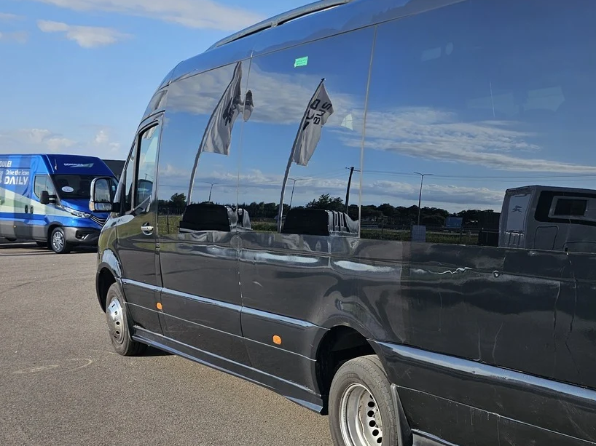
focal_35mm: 45
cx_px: 554
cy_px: 245
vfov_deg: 32.1
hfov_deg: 38.7
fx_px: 775
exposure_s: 1/682
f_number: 1.7
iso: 10
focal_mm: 6.3
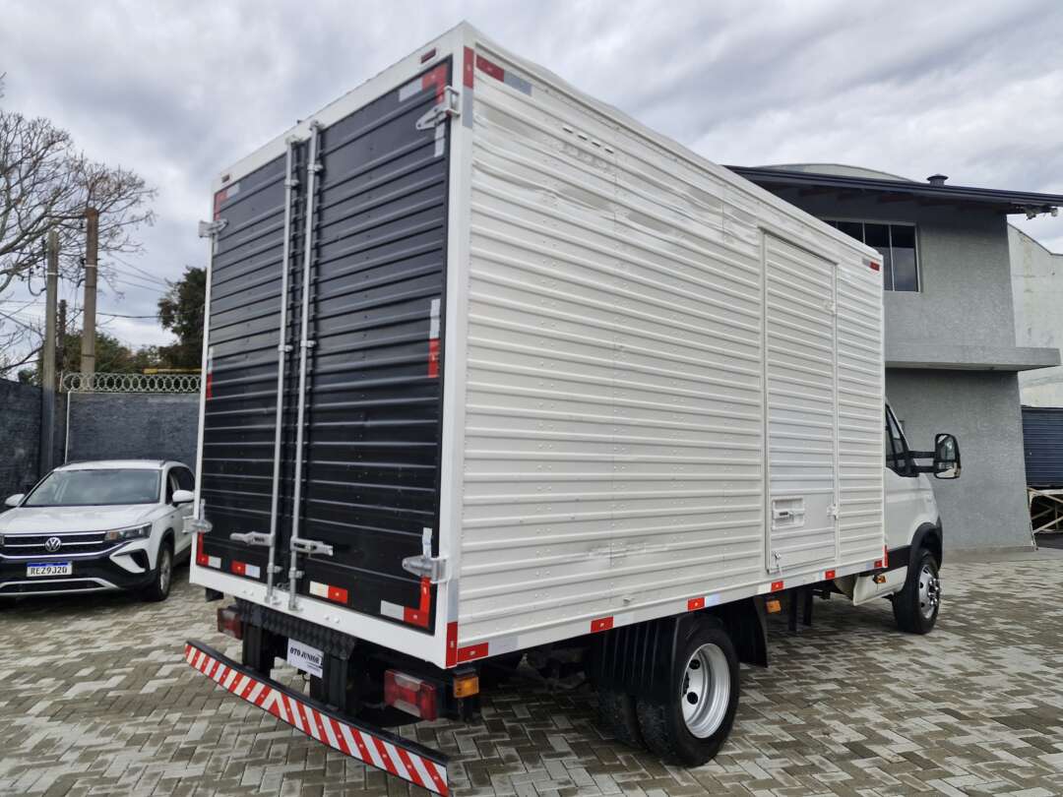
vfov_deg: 58.9
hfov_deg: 73.9
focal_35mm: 23
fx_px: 706
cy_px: 398
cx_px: 532
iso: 50
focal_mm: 5.54
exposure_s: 1/854
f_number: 1.8
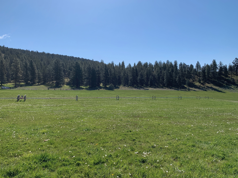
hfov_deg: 67.3
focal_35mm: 26
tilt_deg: -1.6
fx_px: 179
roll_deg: +2.9
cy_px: 89
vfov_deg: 53.1
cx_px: 119
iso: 25
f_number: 1.8
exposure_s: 1/3185
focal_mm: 4.25
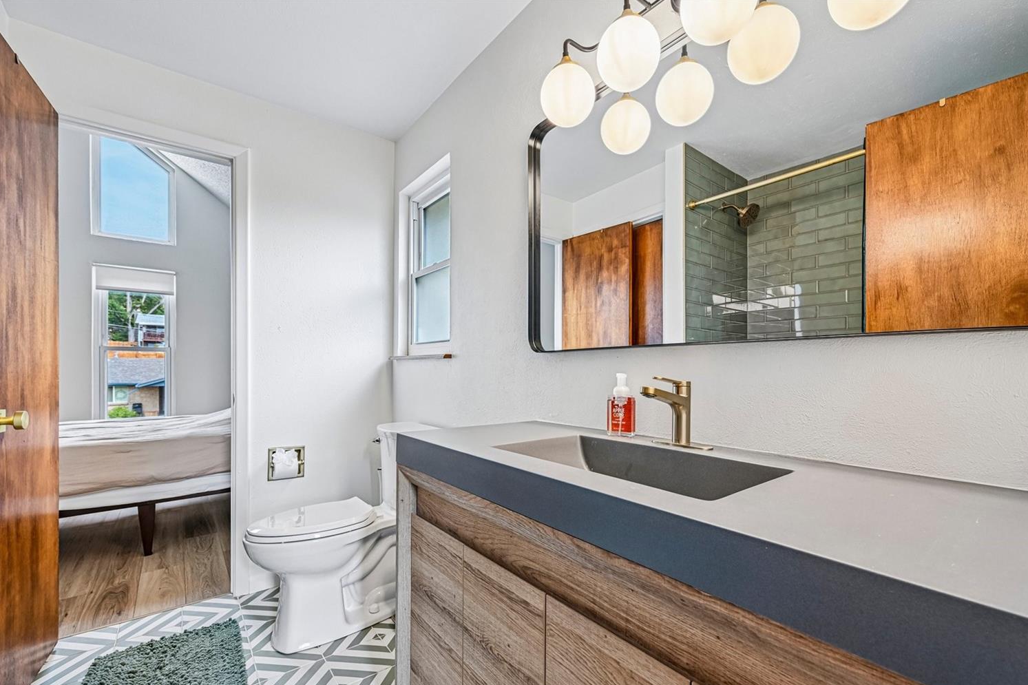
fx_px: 428
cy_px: 365
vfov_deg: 77.2
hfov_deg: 100.4
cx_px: 529
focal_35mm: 15
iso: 400
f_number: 8
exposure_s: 1/15
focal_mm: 14
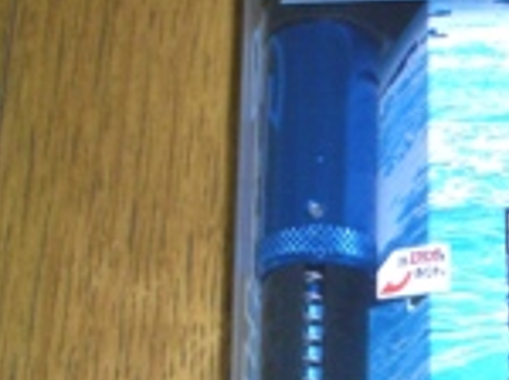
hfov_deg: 16.6
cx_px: 580
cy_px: 265
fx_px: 1688
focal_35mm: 115
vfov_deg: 12.8
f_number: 5
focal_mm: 8.2
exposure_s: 1/60
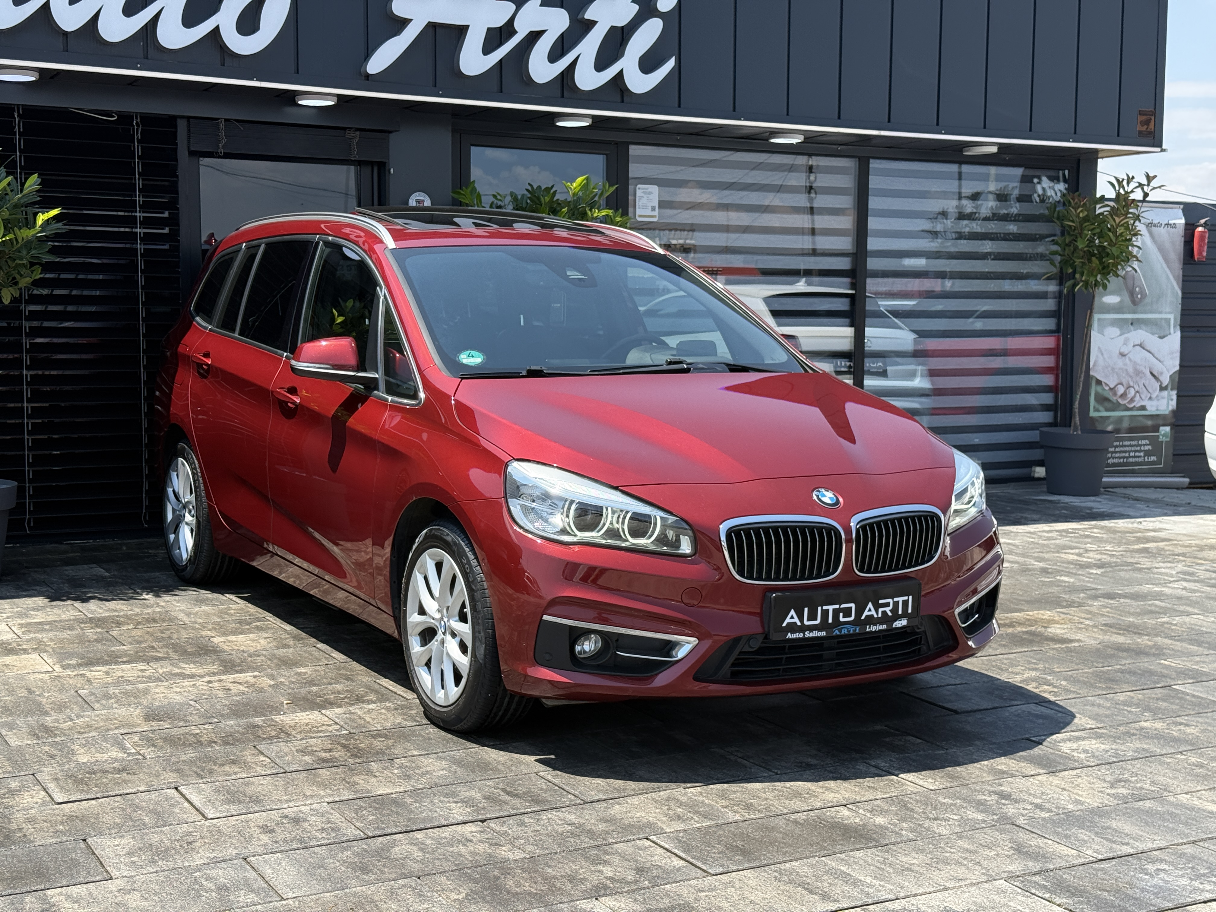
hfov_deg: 39.7
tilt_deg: -3.2
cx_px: 608
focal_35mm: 48
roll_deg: -1.3
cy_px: 456
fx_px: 1686
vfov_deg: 30.3
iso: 100
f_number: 1.78
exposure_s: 1/2577
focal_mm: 6.76
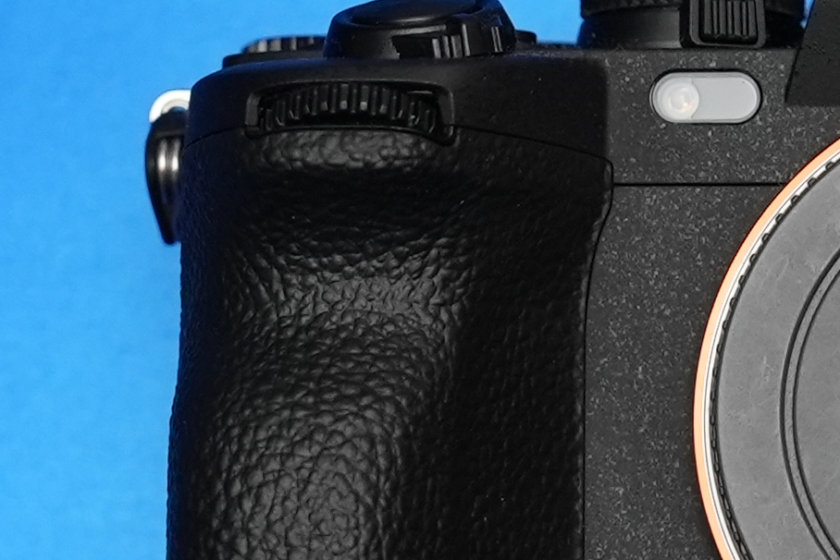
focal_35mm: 327
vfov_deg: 4.2
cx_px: 1350
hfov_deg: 6.2
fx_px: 7632
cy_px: 681
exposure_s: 1/100
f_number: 5
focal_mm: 70
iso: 2500
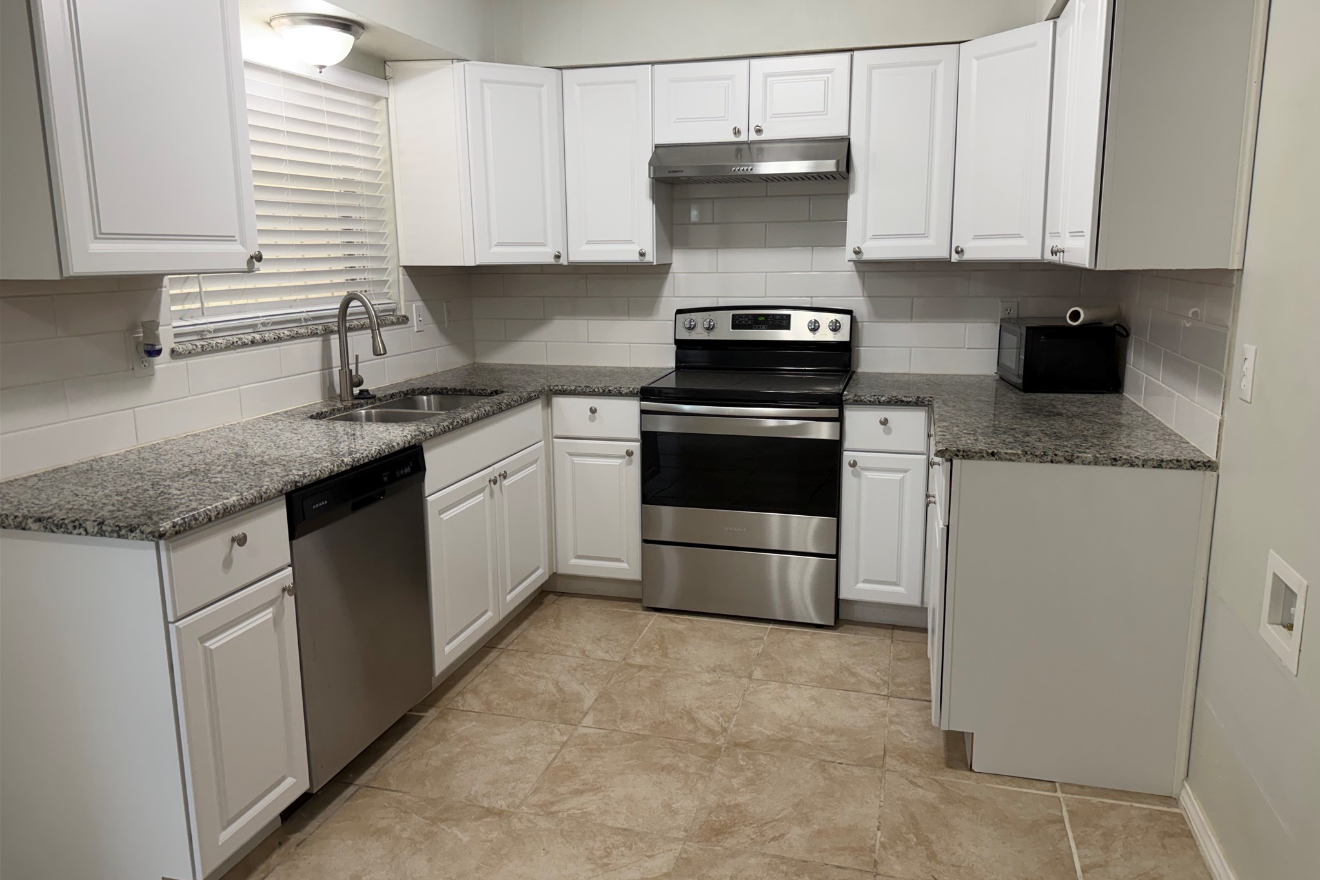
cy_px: 431
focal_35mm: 25
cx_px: 660
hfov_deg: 71.5
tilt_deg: -11.2
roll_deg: -0.3
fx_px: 917
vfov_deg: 51.3
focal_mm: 6.76
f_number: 1.78
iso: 160
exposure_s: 1/120
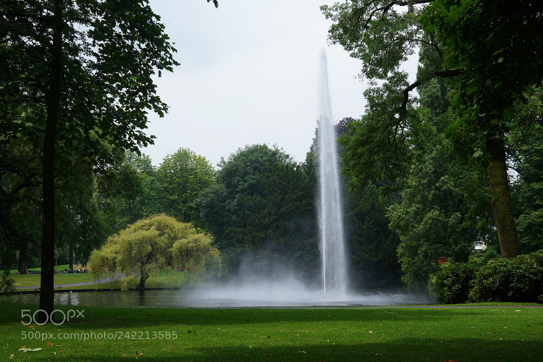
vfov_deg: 27.0
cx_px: 272
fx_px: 754
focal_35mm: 50
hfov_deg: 39.6
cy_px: 181
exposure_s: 1/500
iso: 400
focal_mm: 50
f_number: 8
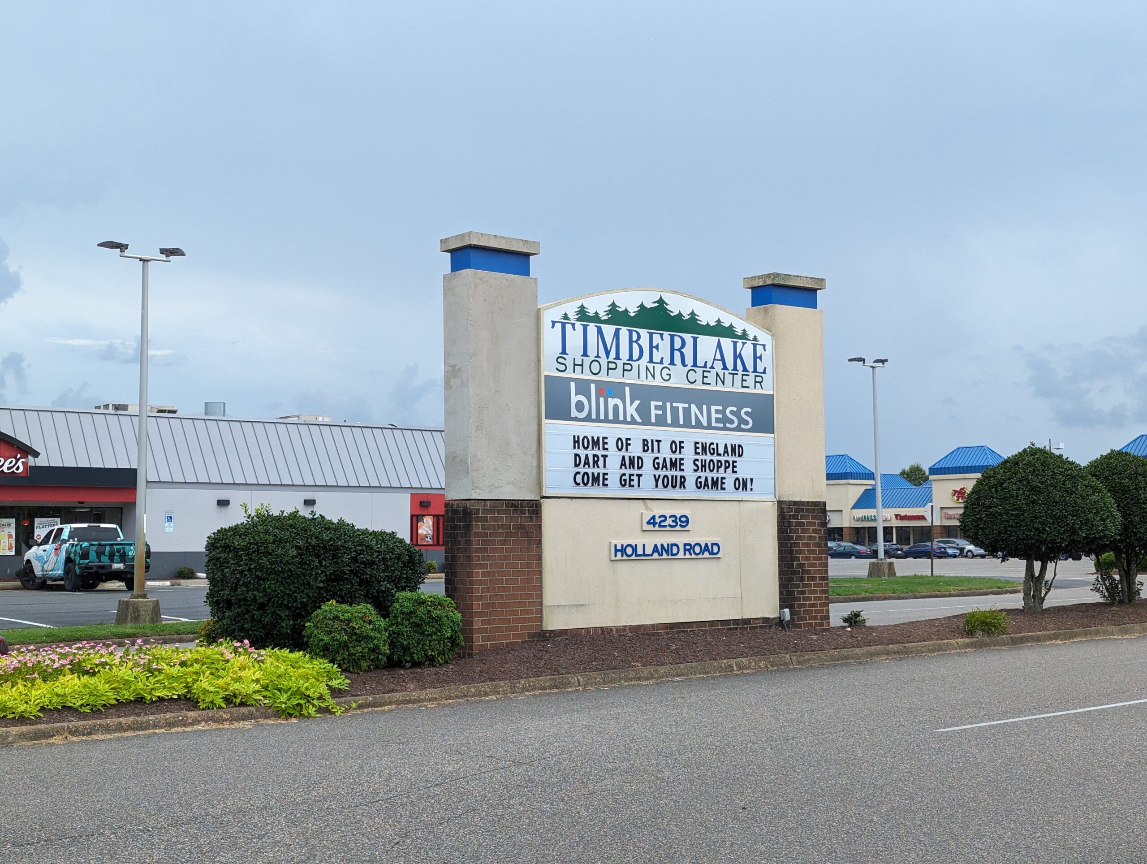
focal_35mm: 48
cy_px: 432
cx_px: 574
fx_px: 1593
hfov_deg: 39.6
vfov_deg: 30.3
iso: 68
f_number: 1.85
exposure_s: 1/1085
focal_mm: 6.81
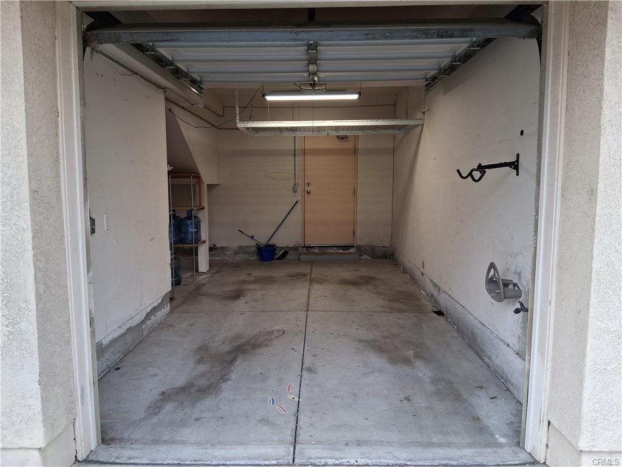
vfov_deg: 53.1
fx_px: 467
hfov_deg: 67.3
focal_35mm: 26
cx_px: 311
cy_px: 234
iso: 100
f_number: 1.8
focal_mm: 3.98
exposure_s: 1/120
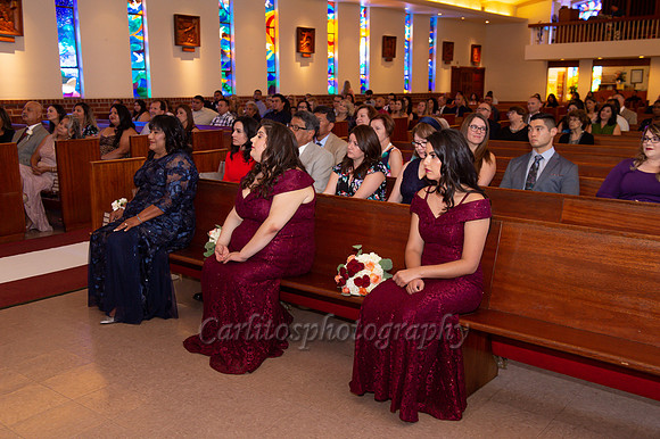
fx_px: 660
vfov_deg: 36.8
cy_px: 220
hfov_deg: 53.2
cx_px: 330
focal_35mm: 36
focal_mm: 36
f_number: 5
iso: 1250
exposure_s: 1/60
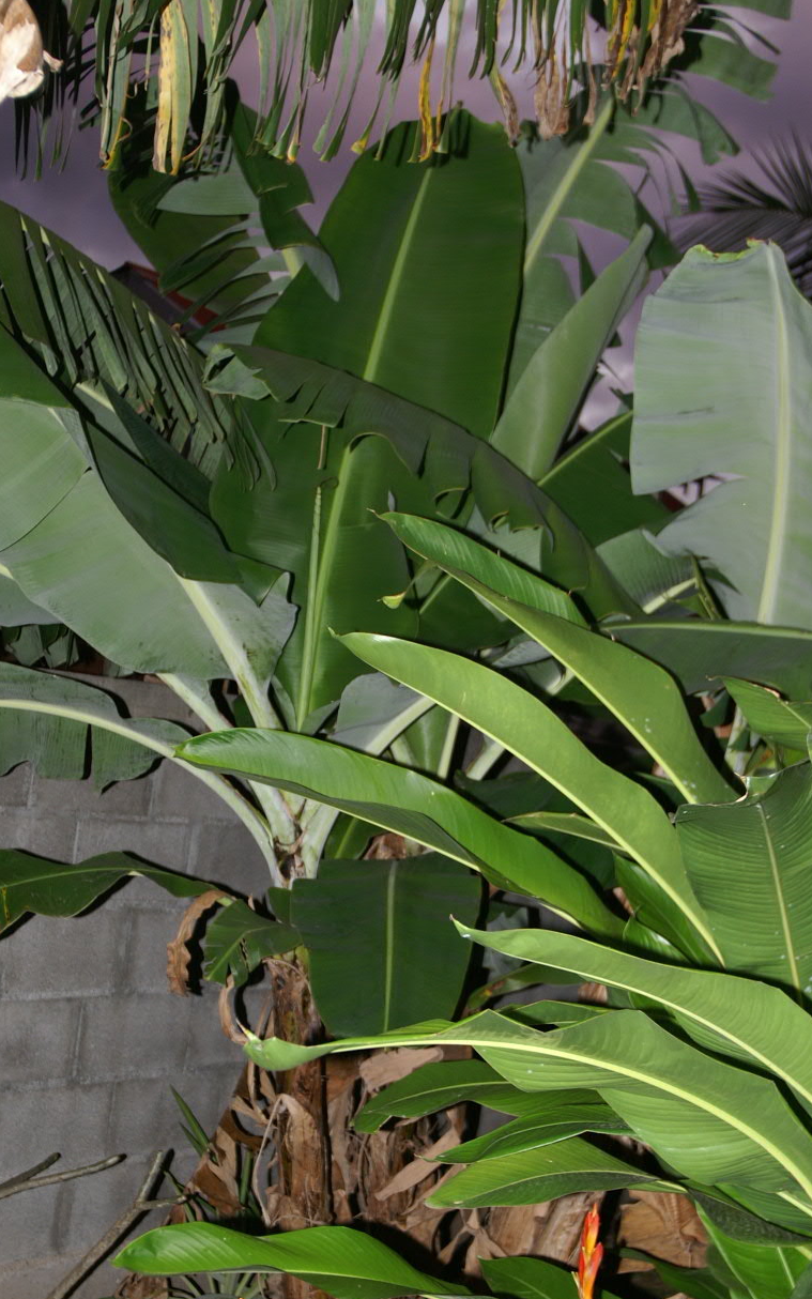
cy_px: 801
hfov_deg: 24.4
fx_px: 1876
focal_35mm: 53
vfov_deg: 38.0
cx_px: 325
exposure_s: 1/60
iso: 200
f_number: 4
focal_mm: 28
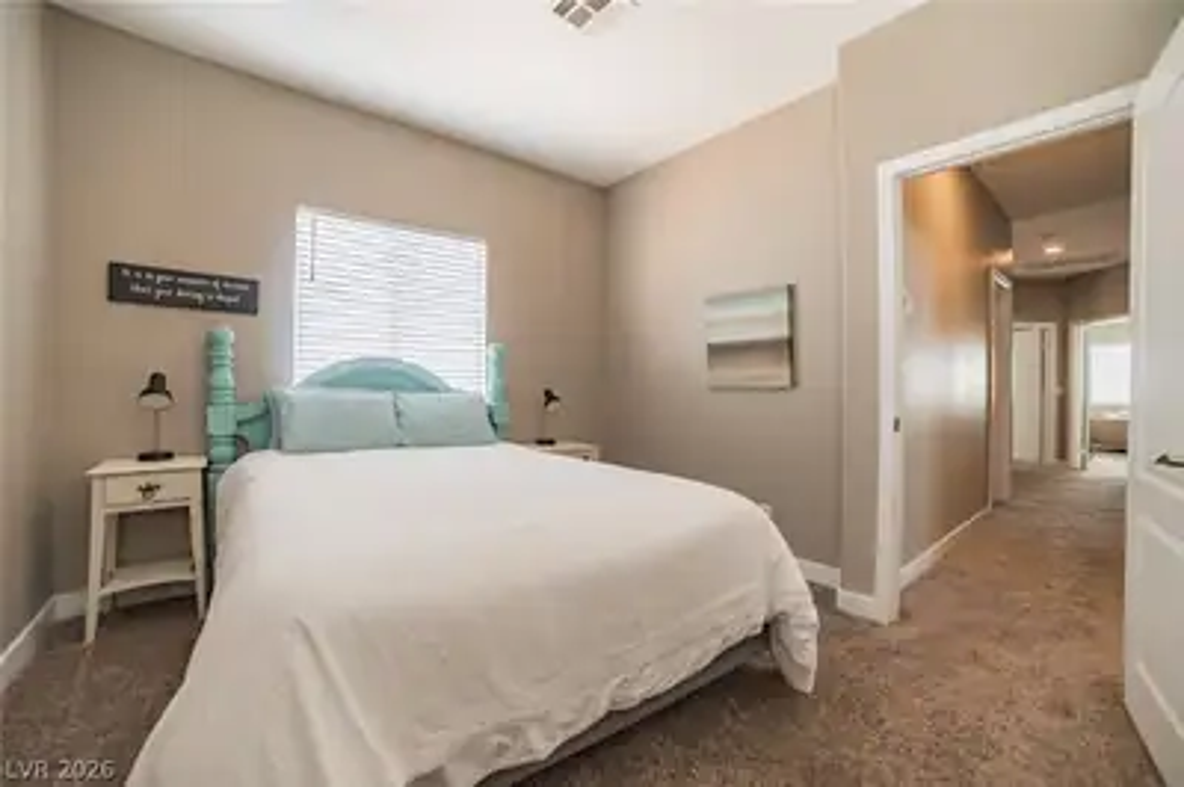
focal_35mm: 14
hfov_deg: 104.3
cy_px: 394
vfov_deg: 81.1
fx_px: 460
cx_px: 592
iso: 100
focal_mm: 14
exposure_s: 1/30
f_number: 7.1
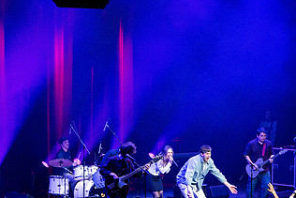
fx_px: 1259
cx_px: 171
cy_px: 120
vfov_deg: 9.0
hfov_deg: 13.4
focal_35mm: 153
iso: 4000
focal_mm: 70
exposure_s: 1/500
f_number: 2.8
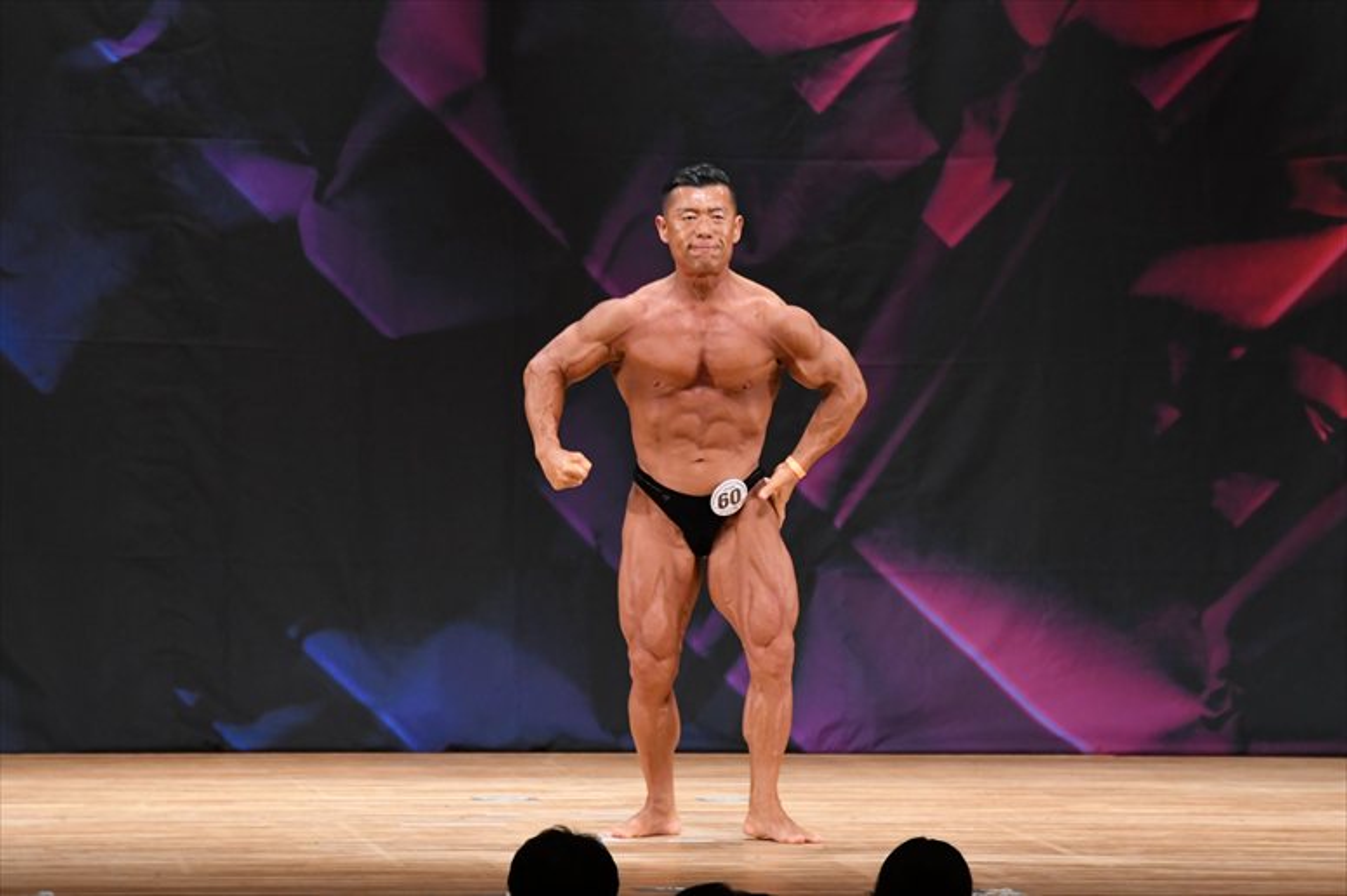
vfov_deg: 5.7
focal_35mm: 240
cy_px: 448
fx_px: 8976
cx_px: 674
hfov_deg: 8.6
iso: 3200
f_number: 5.6
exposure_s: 1/400
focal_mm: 160
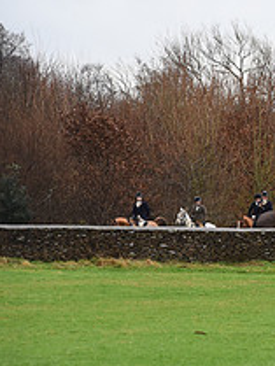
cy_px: 219
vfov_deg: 3.7
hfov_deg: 2.8
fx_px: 5640
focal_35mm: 533
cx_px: 503
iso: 2500
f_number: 9
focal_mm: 200
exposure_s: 1/1000
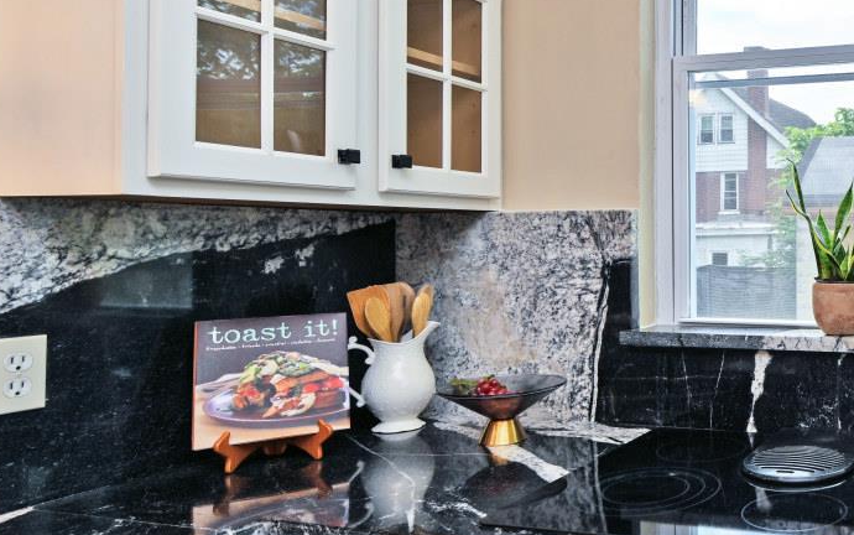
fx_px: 722
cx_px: 832
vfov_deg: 40.6
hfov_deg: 50.8
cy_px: 234
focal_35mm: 31
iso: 110
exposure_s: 1/125
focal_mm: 14
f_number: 5.6
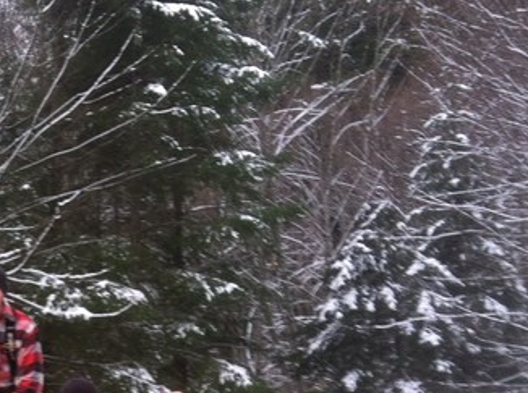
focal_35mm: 86
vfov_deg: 16.7
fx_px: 1309
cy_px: 406
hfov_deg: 21.7
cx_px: -39
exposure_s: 1/20
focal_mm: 3.85
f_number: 2.8
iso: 80
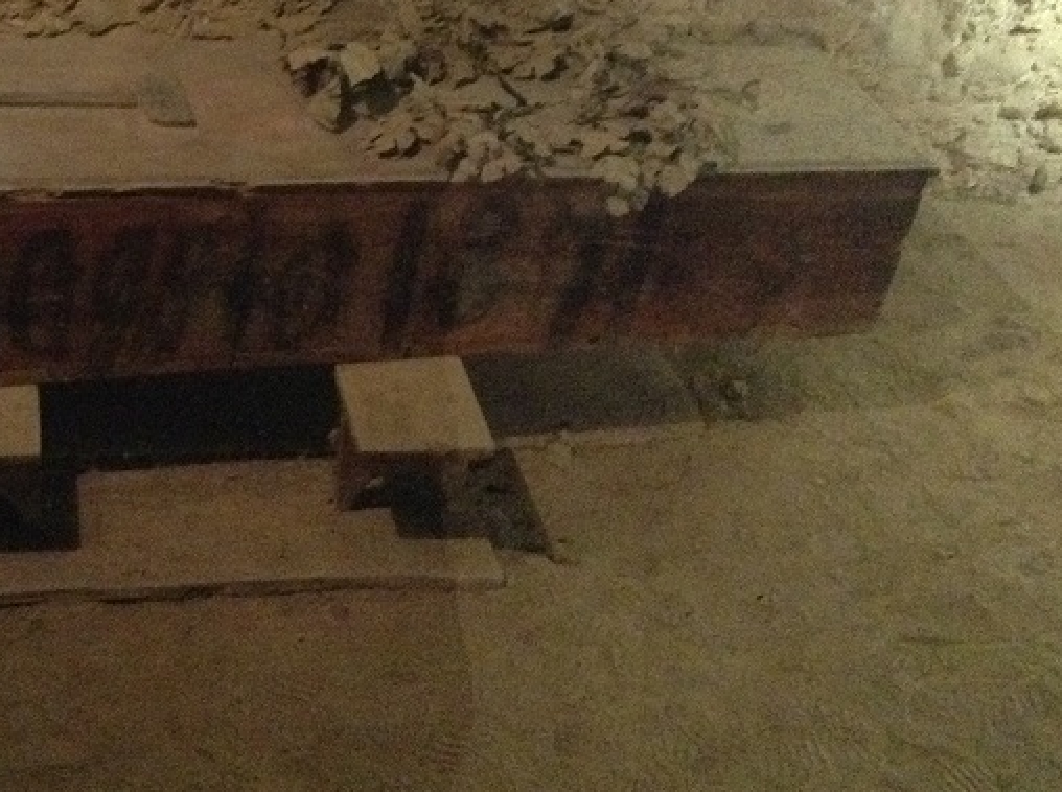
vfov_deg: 24.4
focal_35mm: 59
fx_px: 1807
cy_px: 182
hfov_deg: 31.6
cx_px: 155
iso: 640
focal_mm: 3.3
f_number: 2.4
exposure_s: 1/15
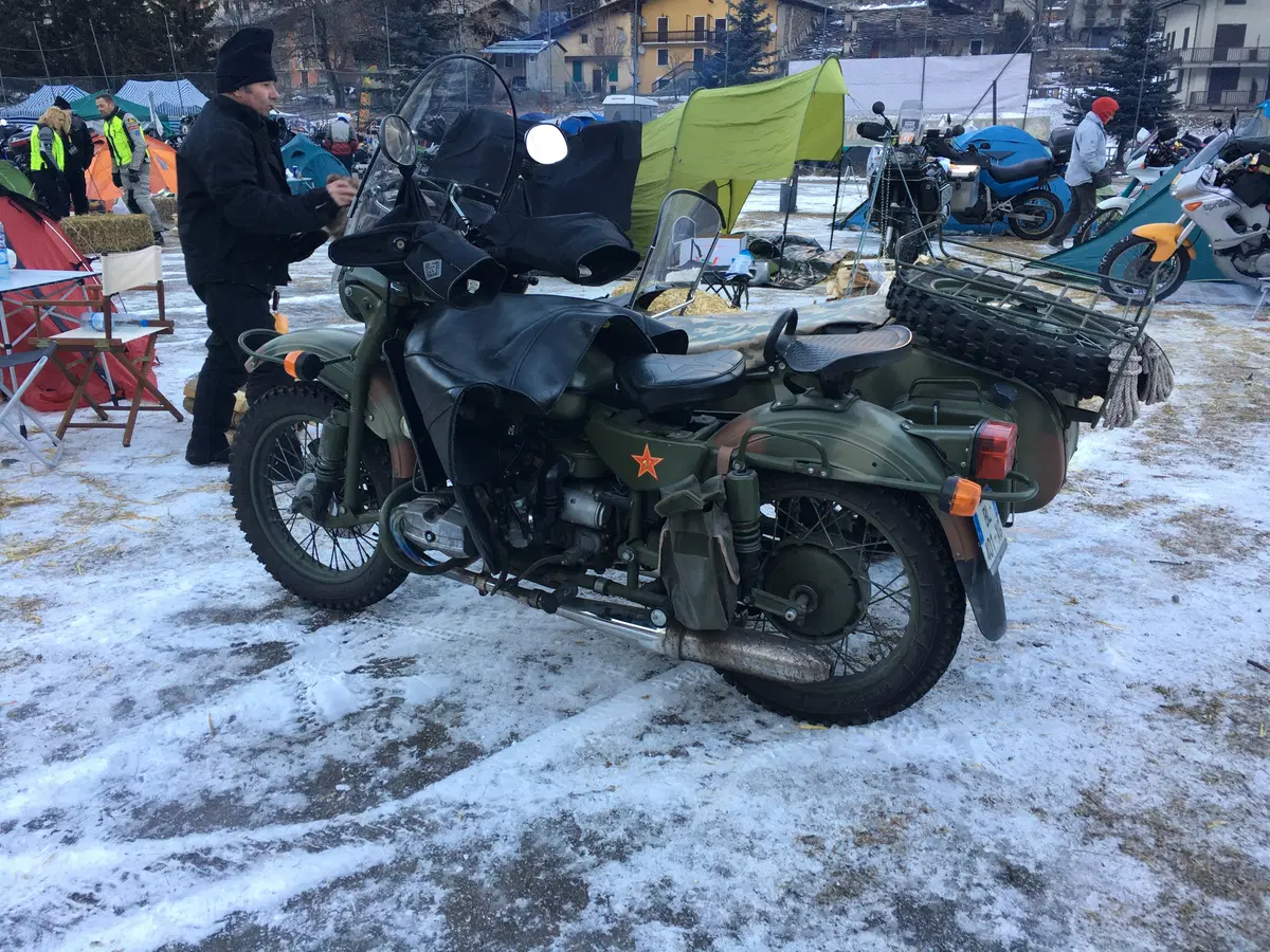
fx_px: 1064
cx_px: 635
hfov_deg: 61.7
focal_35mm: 29
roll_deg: +0.2
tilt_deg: -18.0
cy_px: 476
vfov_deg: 48.2
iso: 32
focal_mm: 4.15
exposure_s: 1/100
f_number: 2.2
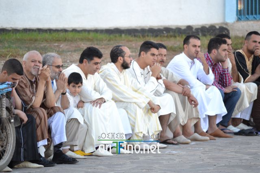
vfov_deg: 4.6
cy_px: 86
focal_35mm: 300
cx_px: 130
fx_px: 2165
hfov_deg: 6.9
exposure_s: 1/250
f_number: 5.6
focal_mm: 200
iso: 400
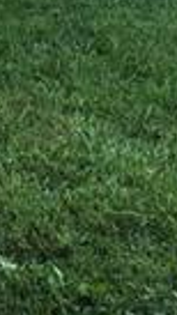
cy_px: -232
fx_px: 1478
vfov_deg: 11.4
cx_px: -16
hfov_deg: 6.8
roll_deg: +0.2
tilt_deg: -1.5
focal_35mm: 177
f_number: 2.2
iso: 40
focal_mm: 4.15
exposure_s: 1/120
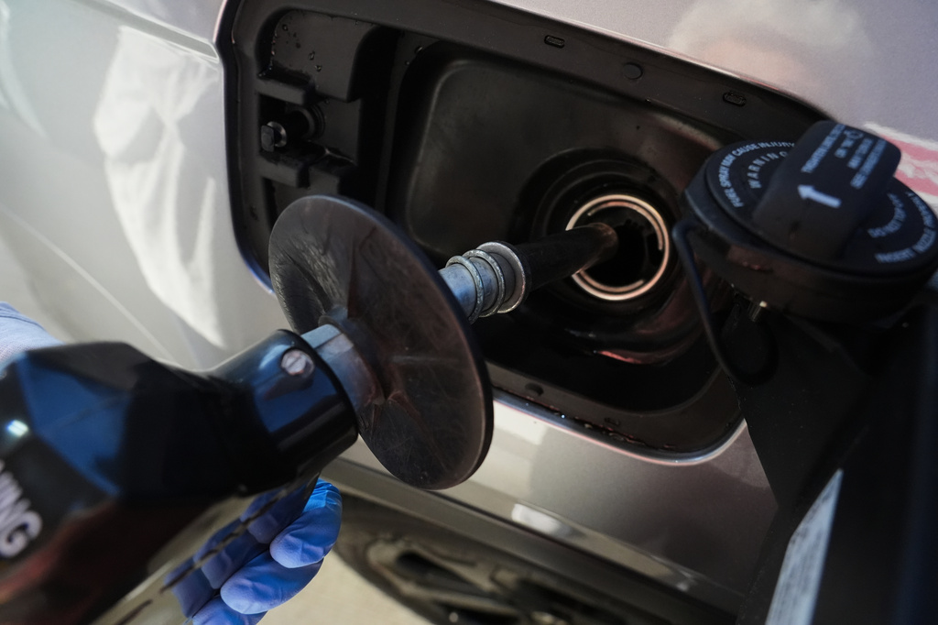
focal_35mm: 24
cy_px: 312
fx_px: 625
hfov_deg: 73.8
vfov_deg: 53.1
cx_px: 469
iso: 3200
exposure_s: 1/1600
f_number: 5.6
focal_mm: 24
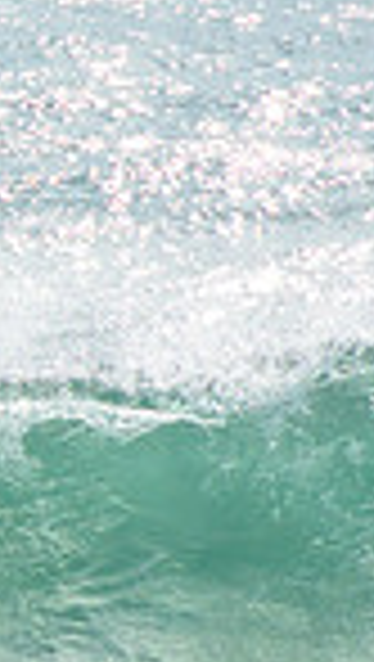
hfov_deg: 0.6
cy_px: 409
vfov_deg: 1.1
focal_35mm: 2022
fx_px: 35546
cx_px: -886
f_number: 10
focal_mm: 400
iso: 200
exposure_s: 1/1600
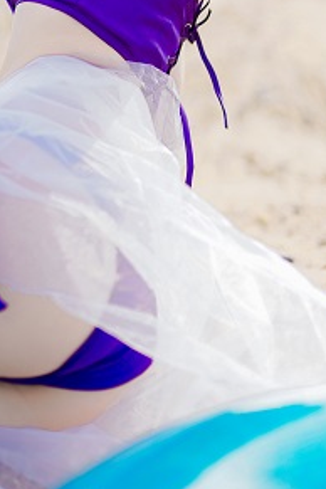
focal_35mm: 123
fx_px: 1671
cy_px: -55
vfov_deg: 16.1
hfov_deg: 11.1
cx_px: 104
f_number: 1.4
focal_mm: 50
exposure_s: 1/2000
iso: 100
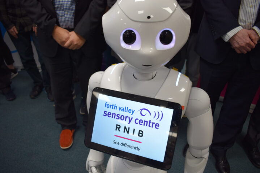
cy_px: 86
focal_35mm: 27
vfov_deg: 47.9
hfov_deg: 67.4
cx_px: 130
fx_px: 195
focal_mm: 18
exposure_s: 1/60
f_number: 4
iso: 400
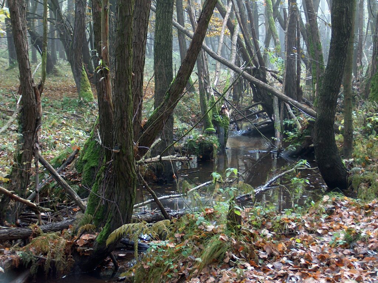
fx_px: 785
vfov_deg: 20.4
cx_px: 189
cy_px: 142
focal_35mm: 72
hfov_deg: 27.1
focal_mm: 14.73
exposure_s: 1/78.9
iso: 200
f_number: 2.9
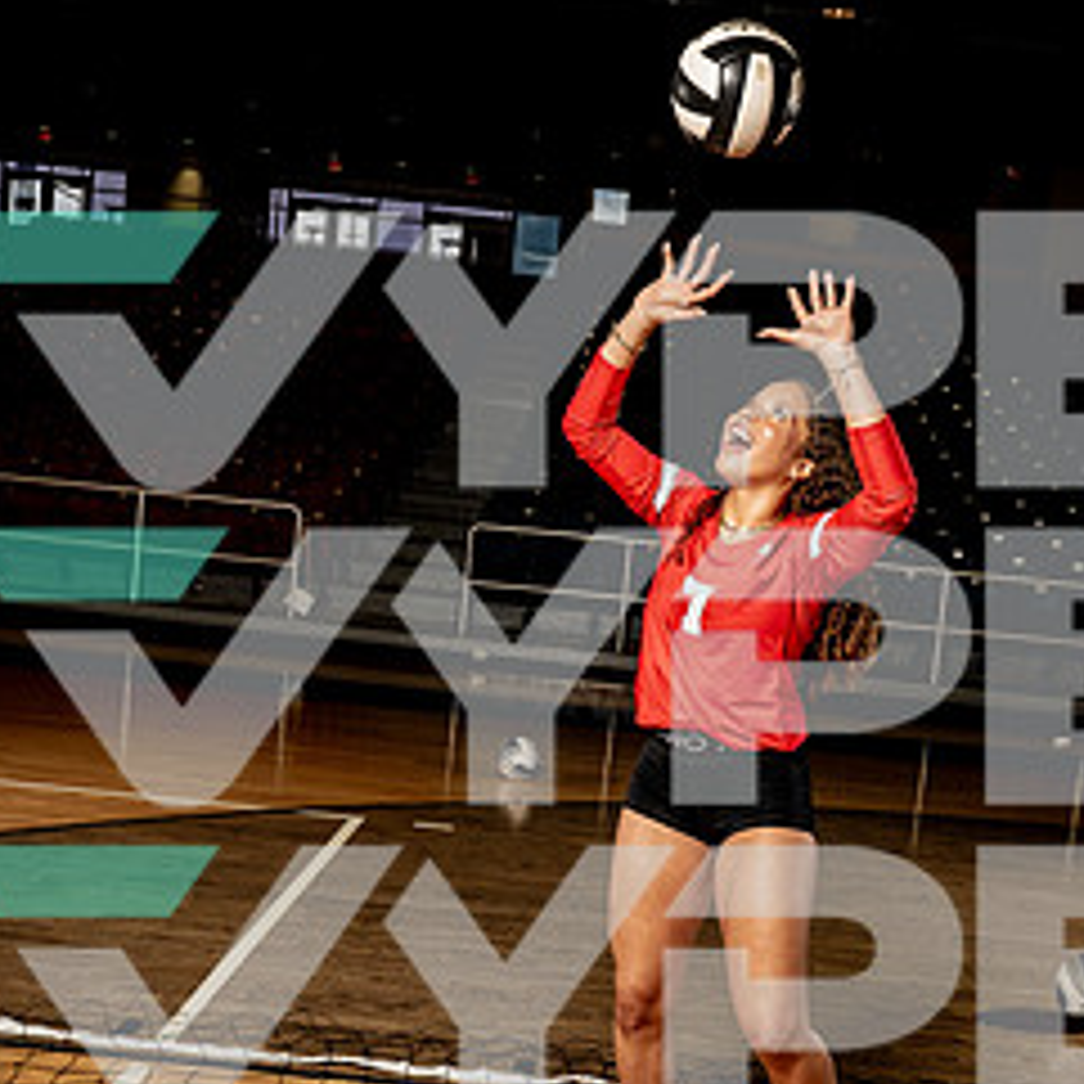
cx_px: 621
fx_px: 1630
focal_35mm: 46
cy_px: 670
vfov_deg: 36.6
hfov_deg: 36.7
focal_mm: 29
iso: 640
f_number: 8
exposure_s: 1/250
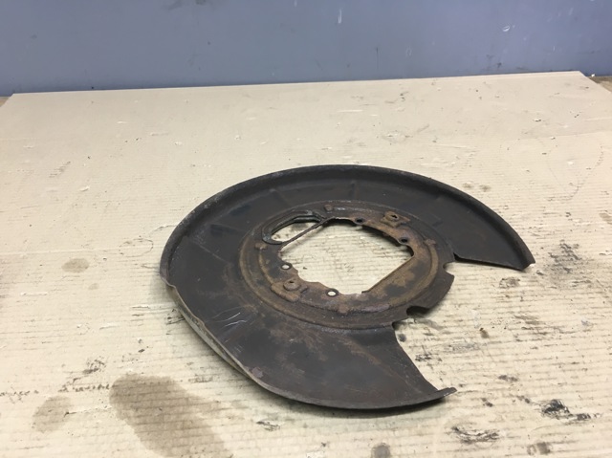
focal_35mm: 29
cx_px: 306
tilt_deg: -34.8
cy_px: 229
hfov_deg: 61.7
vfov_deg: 48.2
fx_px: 512
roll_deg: +0.1
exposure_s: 1/33
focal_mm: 4.15
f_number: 2.2
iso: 80
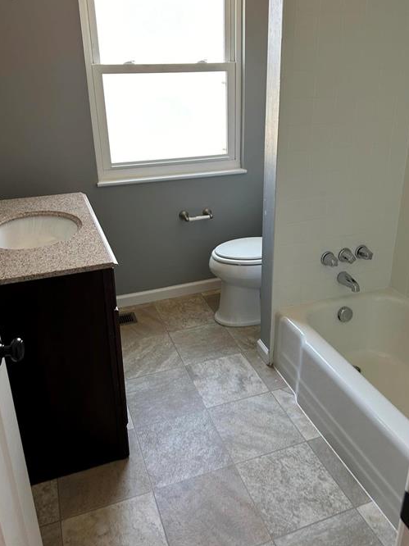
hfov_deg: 46.7
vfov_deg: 59.9
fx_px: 473
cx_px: 221
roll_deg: +1.0
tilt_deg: -20.2
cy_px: 247
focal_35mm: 30
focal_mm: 5.7
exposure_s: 1/60
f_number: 1.5
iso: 80
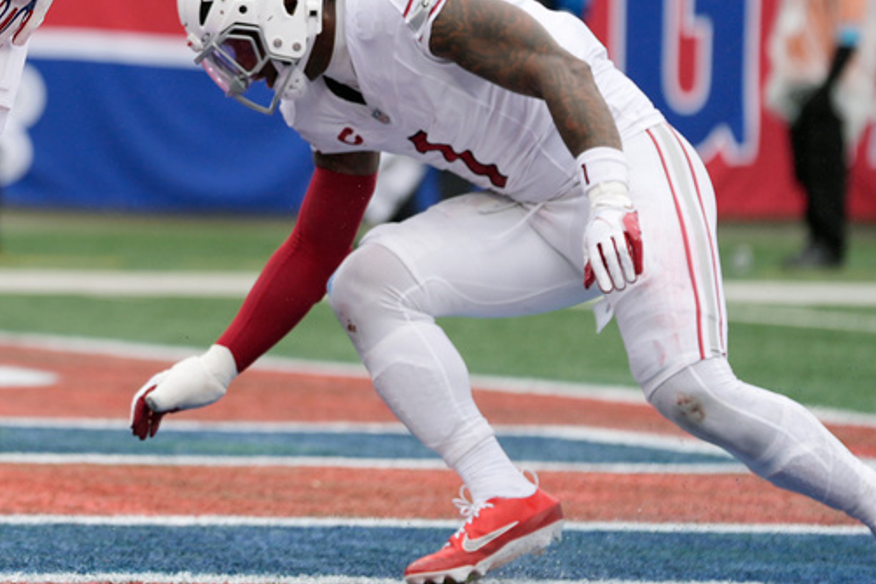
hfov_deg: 5.6
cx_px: 51
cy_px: 16
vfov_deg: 3.7
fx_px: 8954
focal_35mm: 368
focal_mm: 180
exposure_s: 1/2500
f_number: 2.8
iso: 400
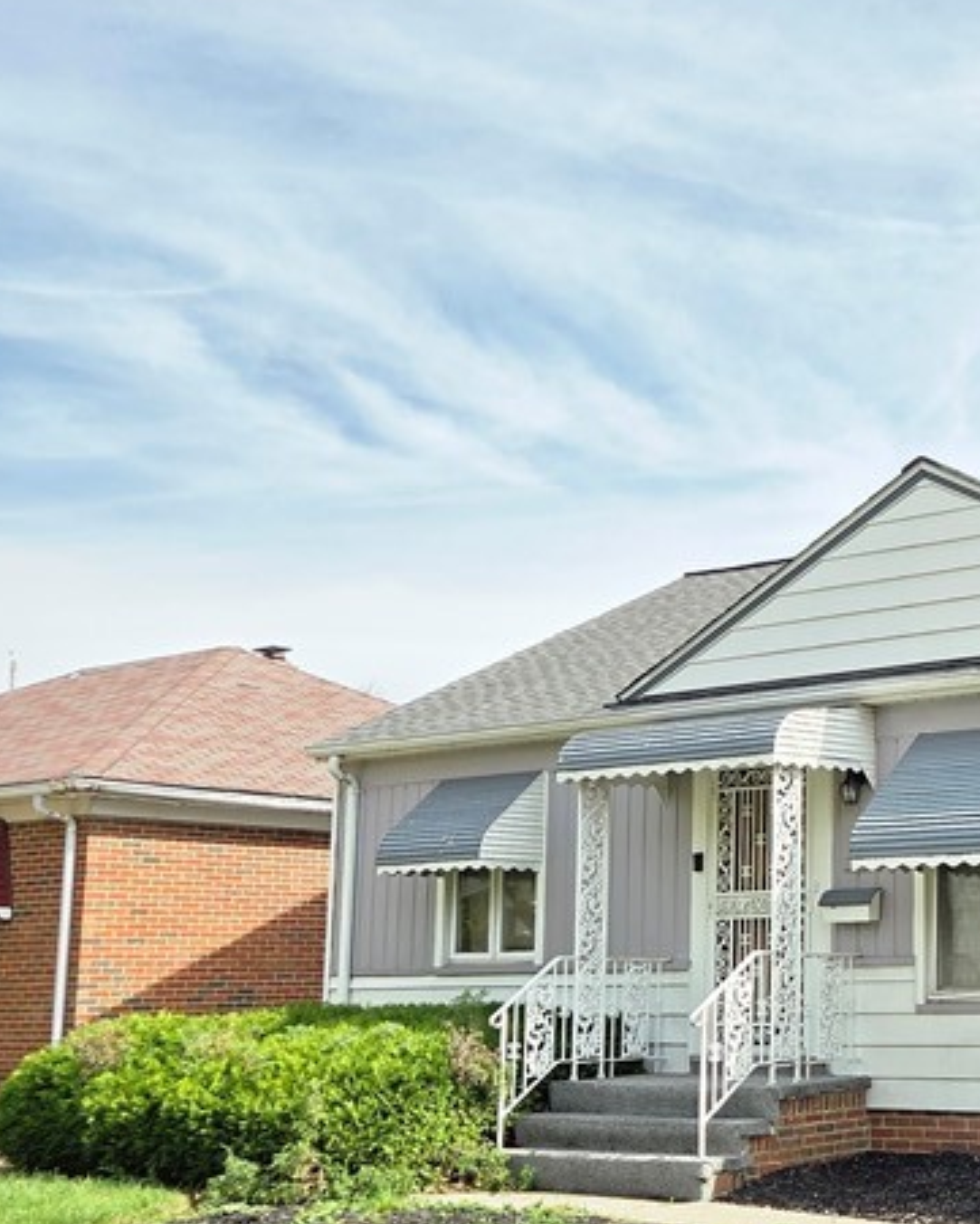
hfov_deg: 27.9
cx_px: 980
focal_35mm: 51
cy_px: 659
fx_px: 1848
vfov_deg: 36.6
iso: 80
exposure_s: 1/1989
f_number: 1.8
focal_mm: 5.4
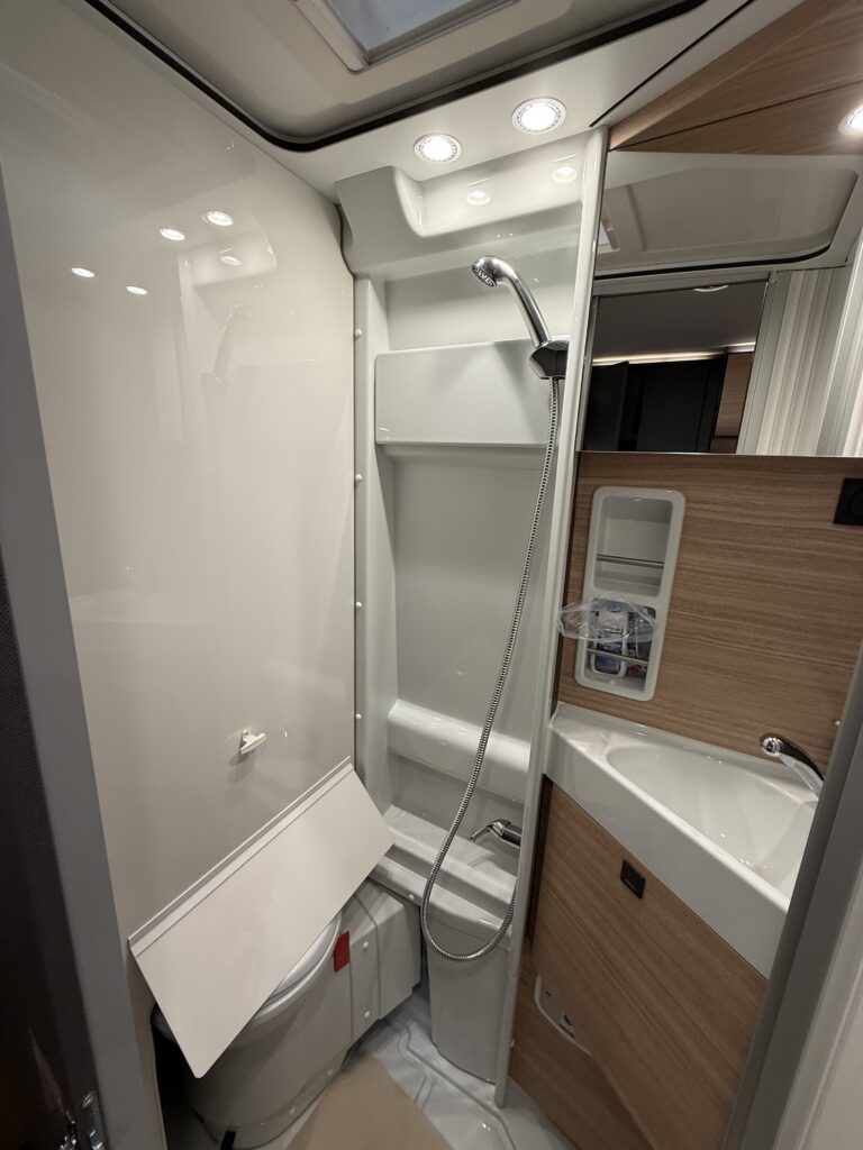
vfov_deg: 102.1
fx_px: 465
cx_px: 432
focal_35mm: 14
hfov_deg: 85.7
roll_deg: -2.8
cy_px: 575
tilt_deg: -11.4
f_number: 2.2
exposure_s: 1/99
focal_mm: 2.22
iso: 125
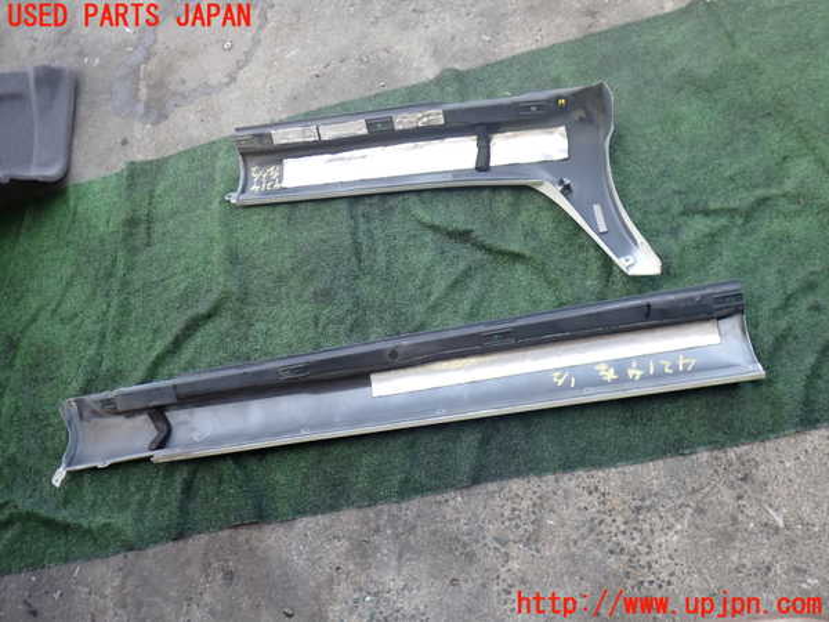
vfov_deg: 46.8
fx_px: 718
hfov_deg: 60.0
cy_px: 311
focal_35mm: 30
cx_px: 414
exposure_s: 1/160
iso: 100
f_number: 2.3
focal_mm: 5.4
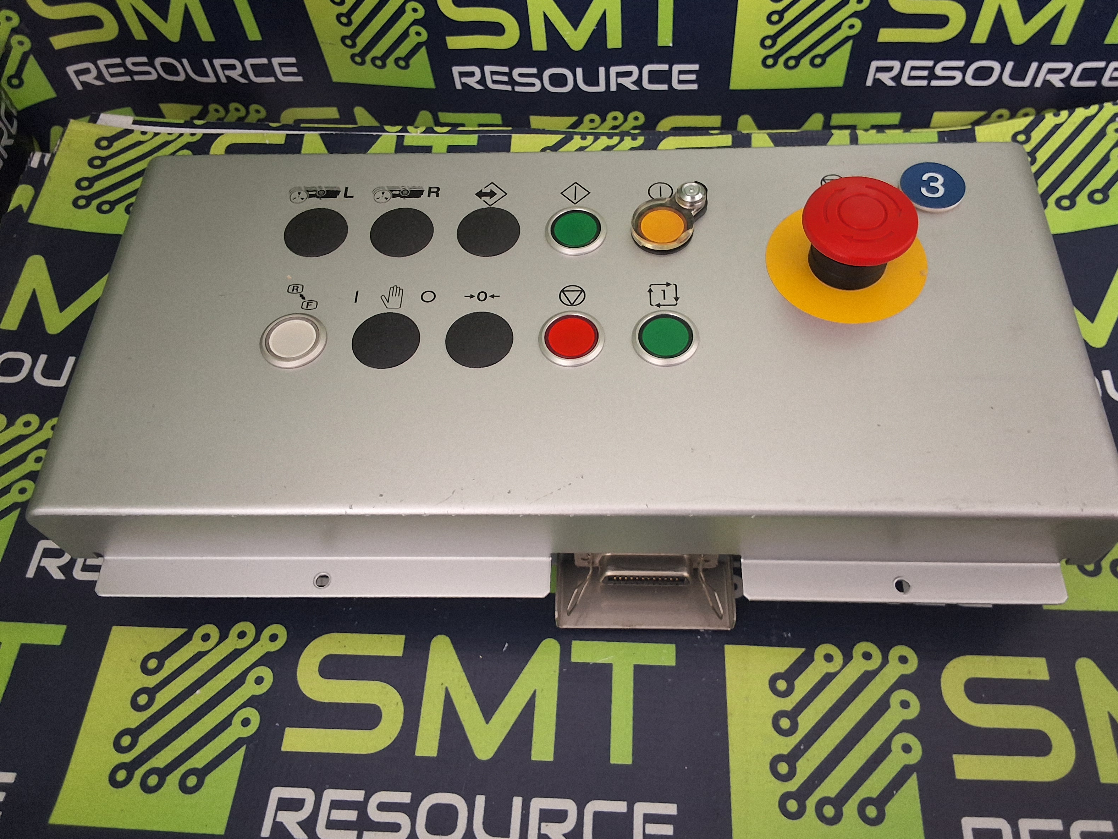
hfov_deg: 61.6
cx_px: 578
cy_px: 408
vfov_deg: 48.2
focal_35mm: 29
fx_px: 937
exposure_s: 1/24
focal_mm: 2.91
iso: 250
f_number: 1.9
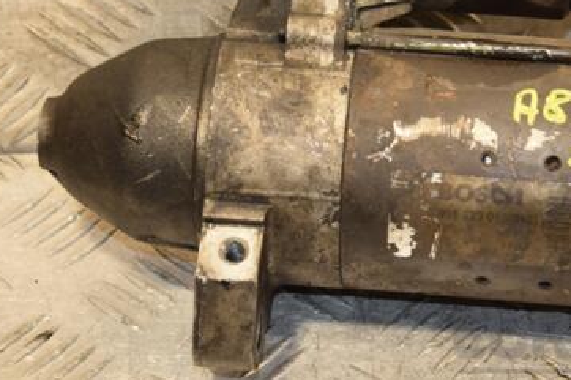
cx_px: 424
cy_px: 125
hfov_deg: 11.8
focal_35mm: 174
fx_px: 2758
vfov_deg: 7.9
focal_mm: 70
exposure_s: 1/125
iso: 800
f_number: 5.3
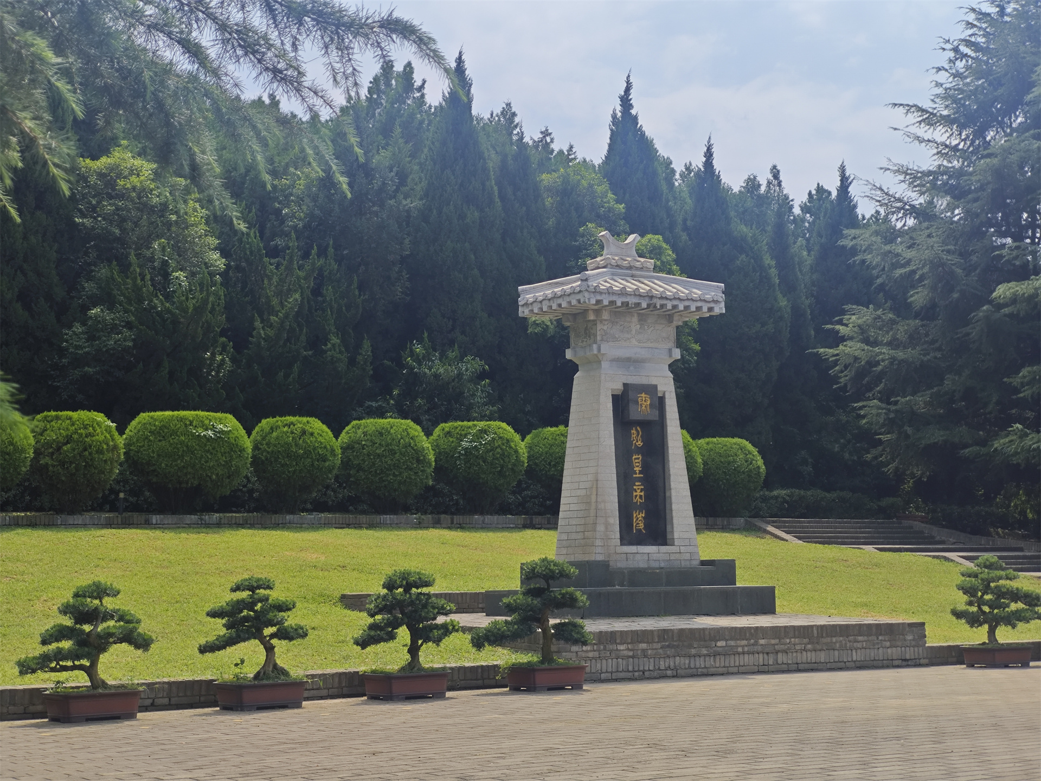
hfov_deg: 31.2
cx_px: 520
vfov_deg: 23.7
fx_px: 1865
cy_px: 390
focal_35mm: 62
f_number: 2
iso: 50
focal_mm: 9
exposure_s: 1/1244
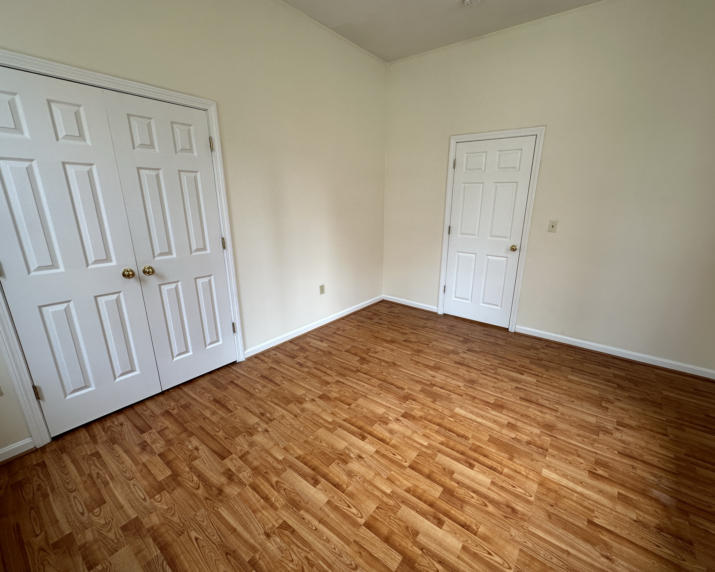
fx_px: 317
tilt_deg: -15.1
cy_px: 288
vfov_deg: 84.0
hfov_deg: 96.8
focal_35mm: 15
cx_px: 370
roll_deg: -0.4
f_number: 2.2
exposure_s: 1/99
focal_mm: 2.22
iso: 80
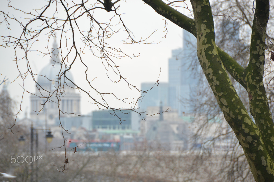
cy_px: 91
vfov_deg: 4.6
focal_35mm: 300
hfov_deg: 6.9
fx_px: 2283
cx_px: 137
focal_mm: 200
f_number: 5.6
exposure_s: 1/60
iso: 200
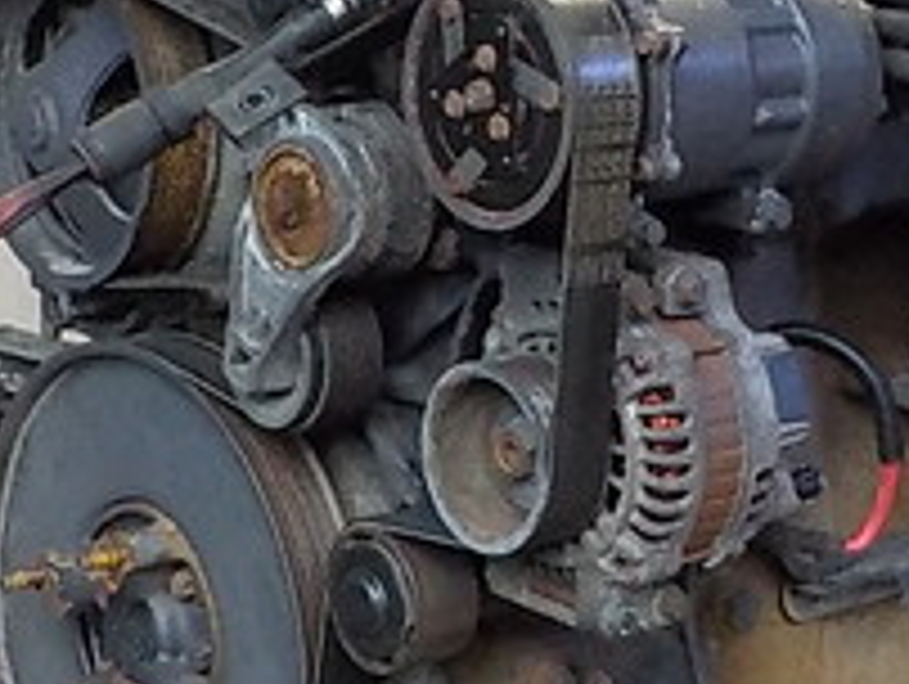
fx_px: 2498
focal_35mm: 95
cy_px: 198
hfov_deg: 20.4
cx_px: 752
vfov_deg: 15.5
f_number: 3.3
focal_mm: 4.1
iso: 800
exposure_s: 1/30
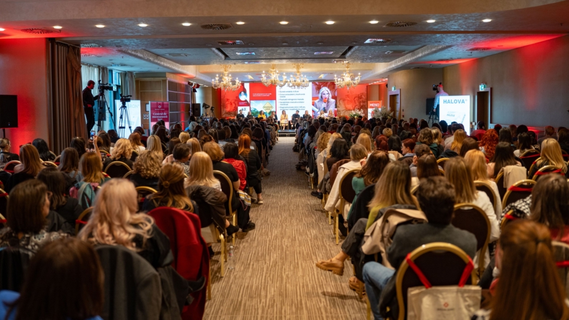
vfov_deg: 39.3
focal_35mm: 30
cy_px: 133
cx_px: 284
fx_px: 447
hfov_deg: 64.9
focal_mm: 28
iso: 800
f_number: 2
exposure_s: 1/250
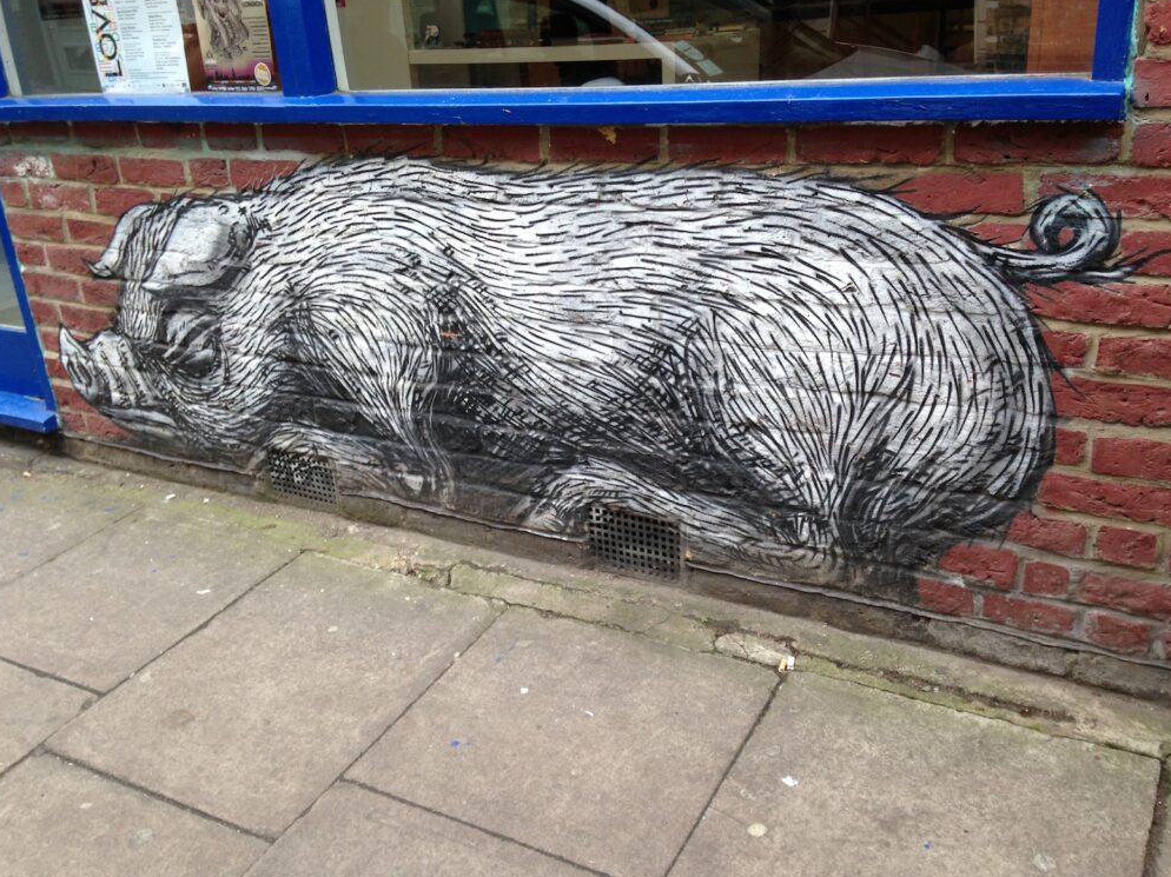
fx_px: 1150
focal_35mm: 34
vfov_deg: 41.8
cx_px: 576
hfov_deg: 54.0
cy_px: 441
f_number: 2.4
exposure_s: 1/139
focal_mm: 4.13
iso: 50
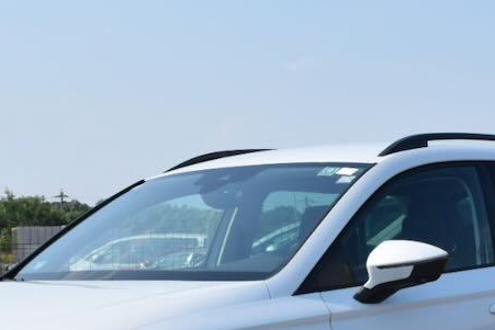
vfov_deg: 12.7
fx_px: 1464
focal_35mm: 106
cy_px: 345
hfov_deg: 19.2
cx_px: 244
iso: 200
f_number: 10
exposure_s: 1/400
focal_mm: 25
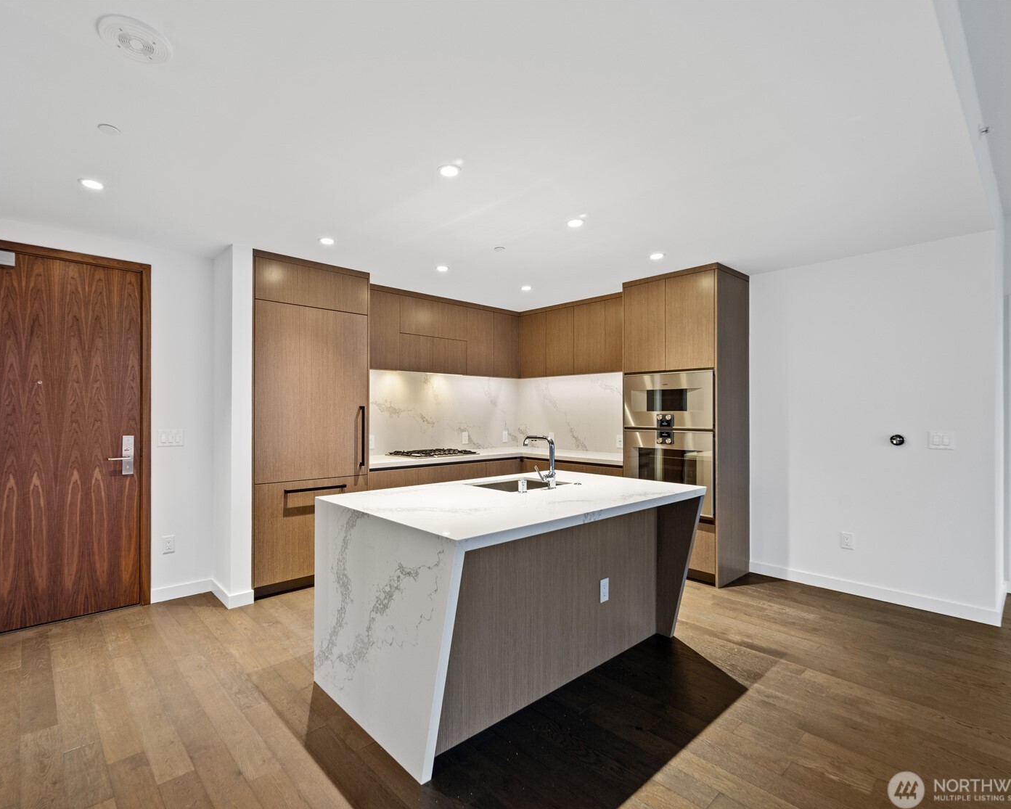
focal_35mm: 16
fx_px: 479
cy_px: 407
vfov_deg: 80.4
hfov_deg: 92.7
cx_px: 449
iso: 200
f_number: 8
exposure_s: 1/1.25
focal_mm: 14
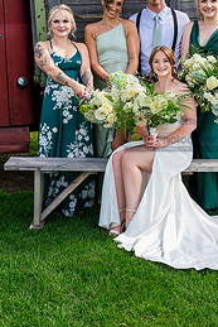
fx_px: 599
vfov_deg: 30.4
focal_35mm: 66
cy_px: 133
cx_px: 178
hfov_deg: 20.4
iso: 400
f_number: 5
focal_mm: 38
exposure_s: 1/640
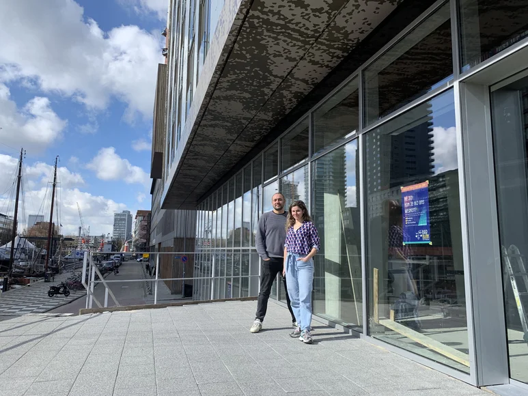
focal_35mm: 26
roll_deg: +0.5
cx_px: 264
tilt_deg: +9.4
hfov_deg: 67.3
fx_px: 397
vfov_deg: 53.1
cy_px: 198
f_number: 1.8
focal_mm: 4.25
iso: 25
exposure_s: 1/1350
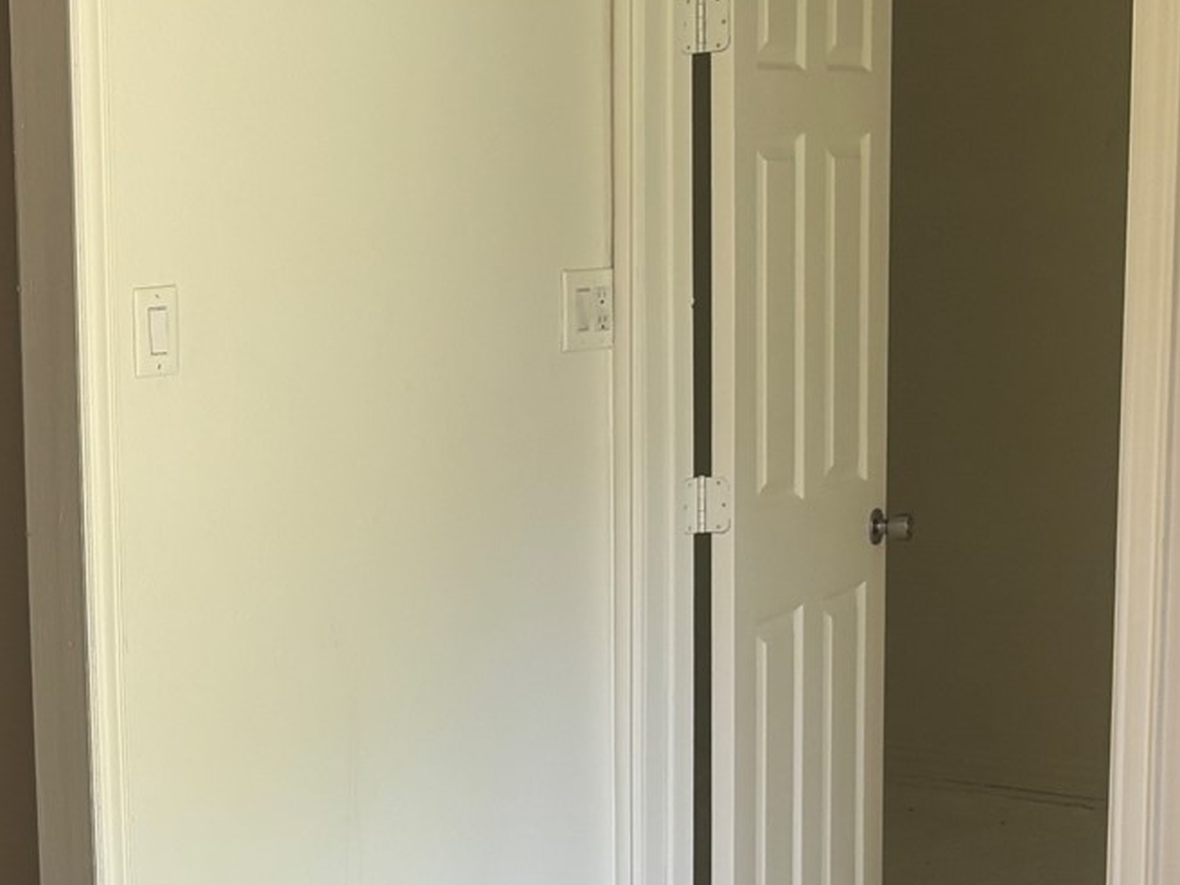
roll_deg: +2.8
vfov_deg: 18.0
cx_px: -304
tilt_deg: -8.8
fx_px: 2762
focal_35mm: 81
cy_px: 725
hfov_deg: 22.0
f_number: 1.6
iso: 80
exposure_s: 1/121
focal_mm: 5.96
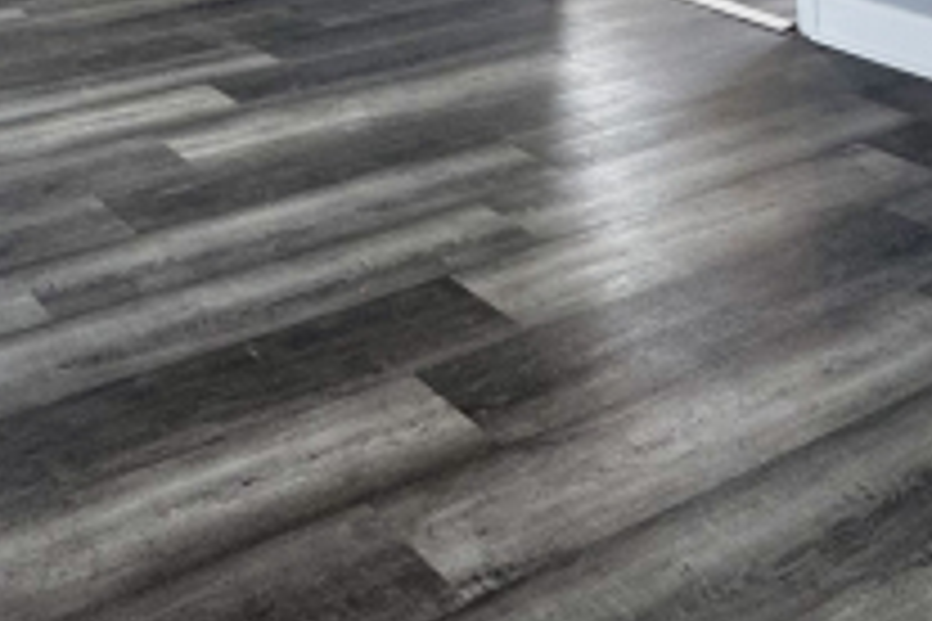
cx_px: -11
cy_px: -428
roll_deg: +1.4
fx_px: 1217
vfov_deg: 21.4
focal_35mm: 47
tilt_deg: +0.6
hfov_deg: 37.3
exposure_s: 1/120
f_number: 2.2
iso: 80
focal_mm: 2.22
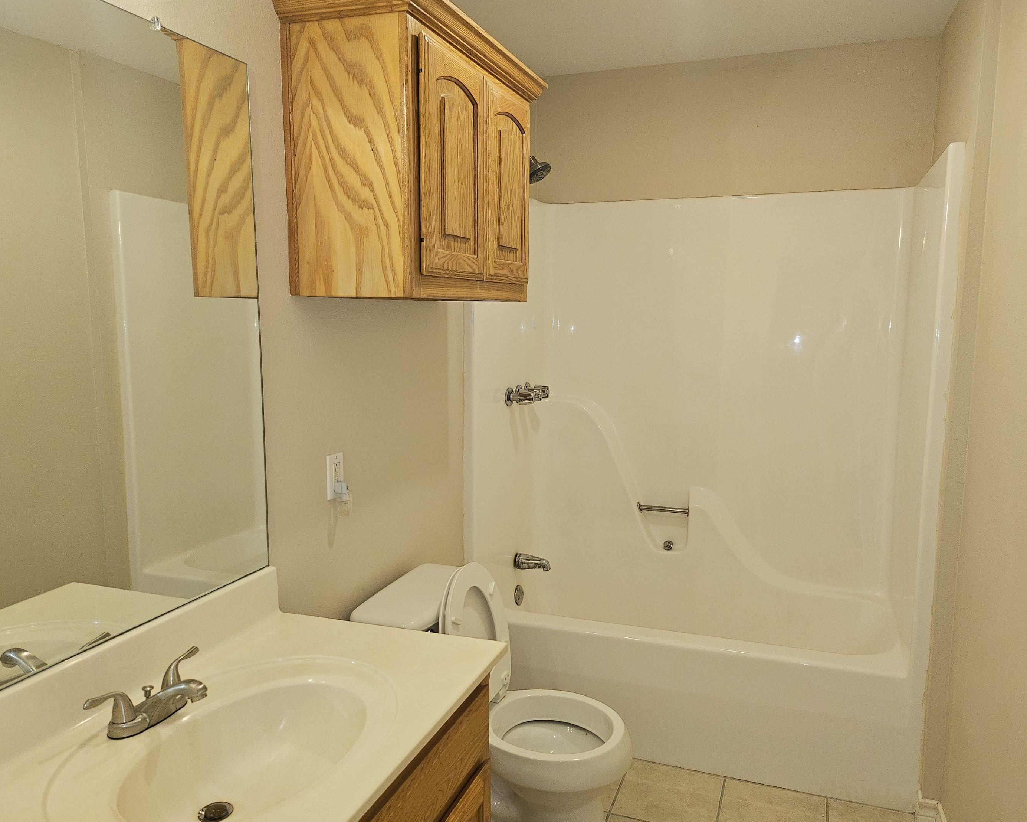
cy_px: 415
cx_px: 530
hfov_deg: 66.0
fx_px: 790
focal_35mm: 26
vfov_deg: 54.9
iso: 64
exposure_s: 1/60
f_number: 1.8
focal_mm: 5
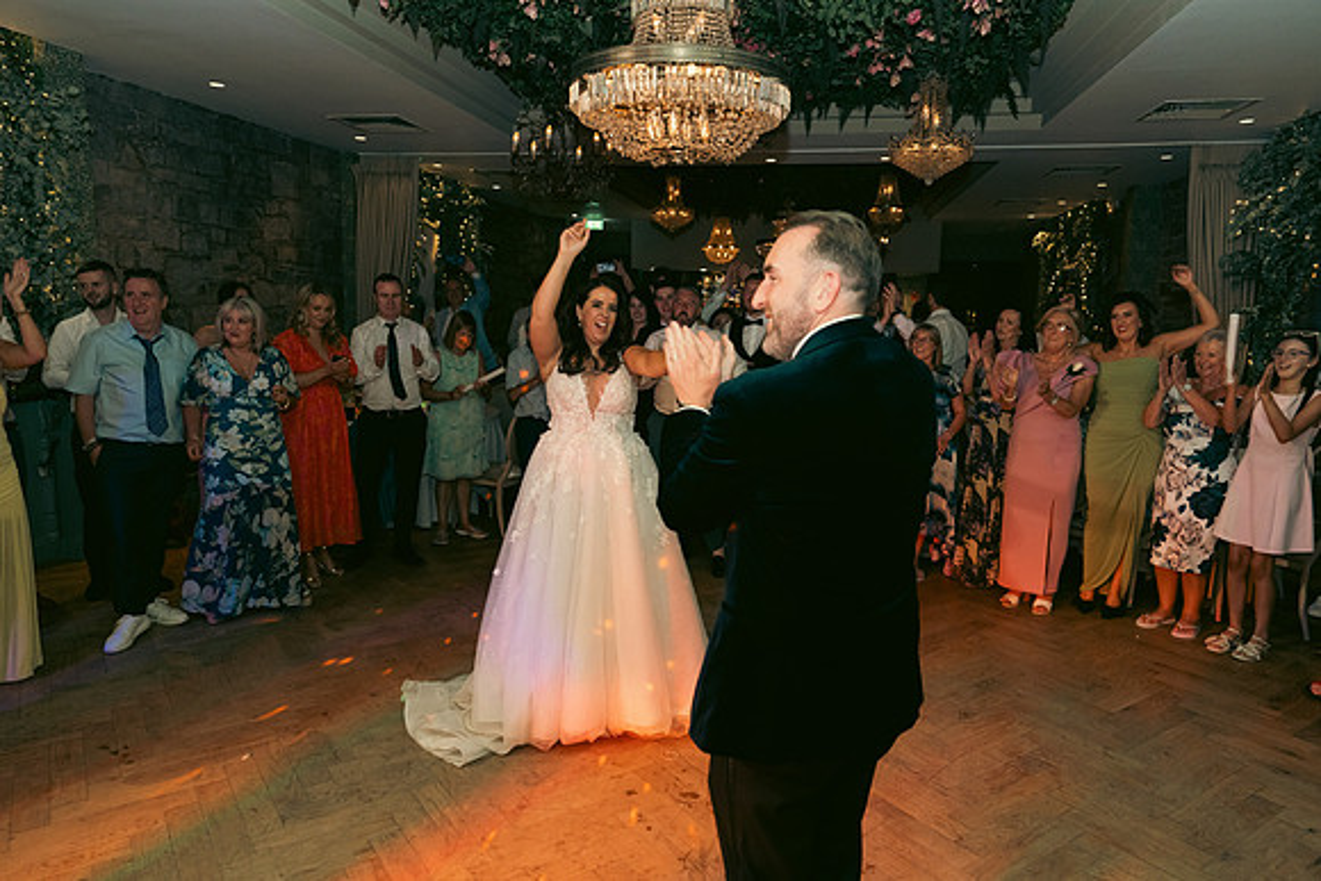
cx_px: 660
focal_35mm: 24
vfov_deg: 53.2
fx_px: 881
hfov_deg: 73.7
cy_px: 440
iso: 2500
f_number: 3.5
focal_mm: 24
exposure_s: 1/160
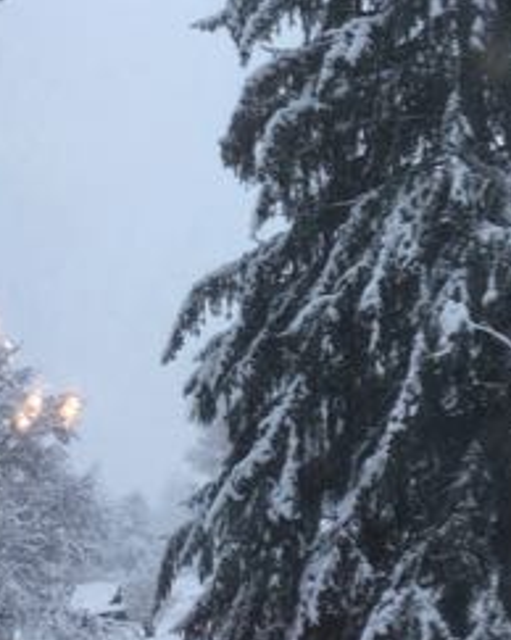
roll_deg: +3.6
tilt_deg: +15.8
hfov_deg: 21.2
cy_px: 111
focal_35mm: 70
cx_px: 490
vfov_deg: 26.6
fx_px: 1325
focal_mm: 4.15
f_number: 2.2
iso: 25
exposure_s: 1/60
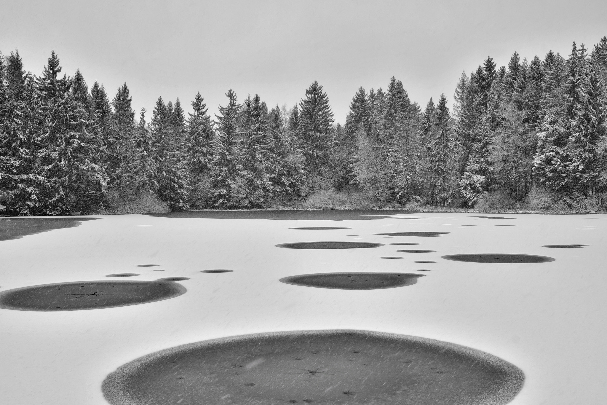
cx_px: 304
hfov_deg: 53.1
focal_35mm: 36
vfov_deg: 36.9
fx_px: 607
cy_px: 202
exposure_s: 1/125
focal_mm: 24
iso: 100
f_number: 8
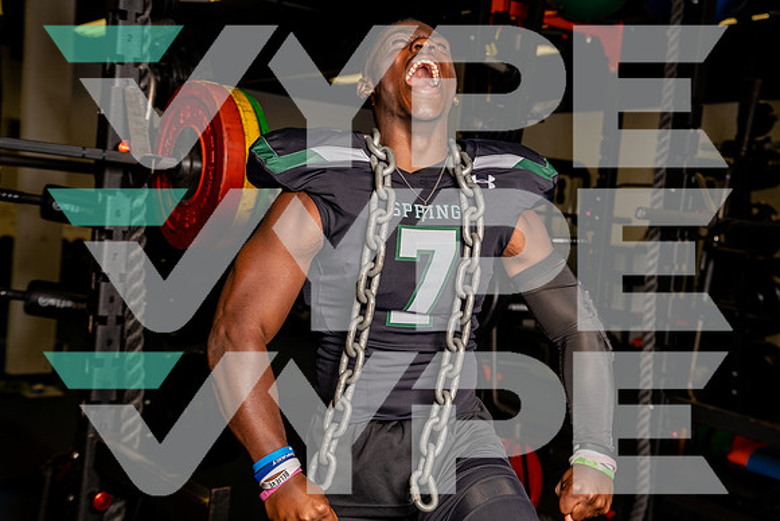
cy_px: 260
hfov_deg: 44.5
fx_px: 954
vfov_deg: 30.5
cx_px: 390
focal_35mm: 44
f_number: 4.5
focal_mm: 44
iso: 320
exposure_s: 1/500
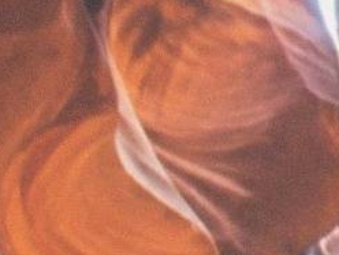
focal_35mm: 271
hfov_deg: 7.3
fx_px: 2654
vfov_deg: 5.4
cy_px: 348
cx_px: 369
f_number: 11
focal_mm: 70
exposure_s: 1/200
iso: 320
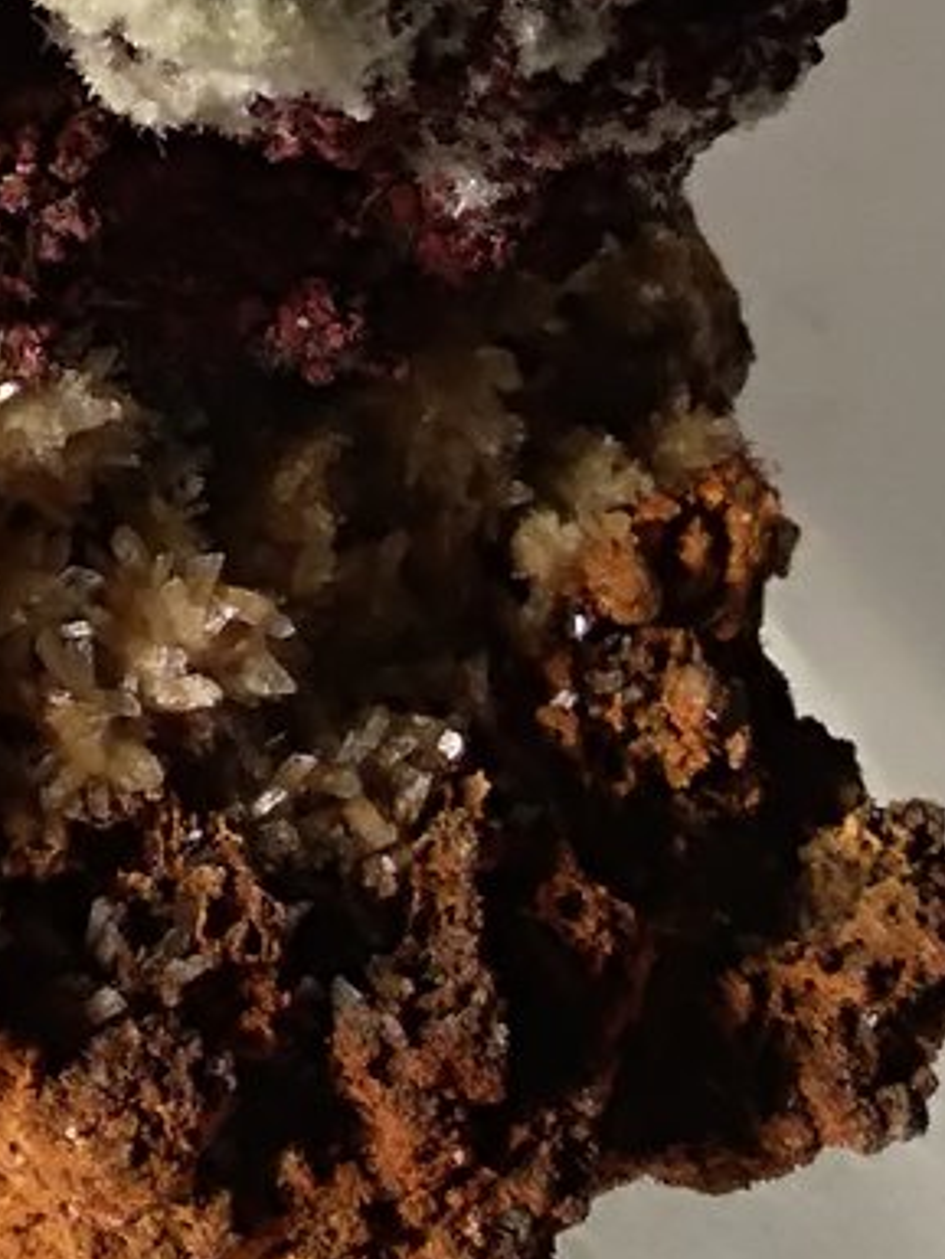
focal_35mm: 108
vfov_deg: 16.8
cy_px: -510
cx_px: -732
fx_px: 3929
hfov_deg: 12.6
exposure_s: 1/102
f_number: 2
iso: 100
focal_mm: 3.54
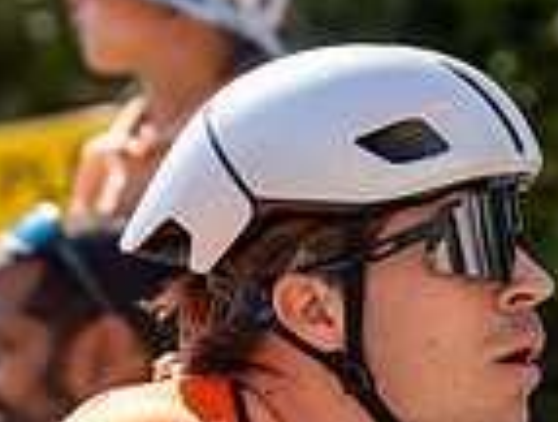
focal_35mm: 494
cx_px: 179
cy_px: 682
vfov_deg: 3.0
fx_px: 7983
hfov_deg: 4.0
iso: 250
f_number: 3.5
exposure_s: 1/1000
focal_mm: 127
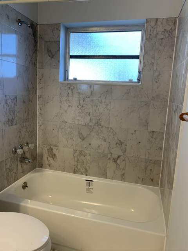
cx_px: 94
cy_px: 126
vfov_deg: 67.3
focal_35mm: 26
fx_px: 188
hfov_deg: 53.1
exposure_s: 1/120
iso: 80
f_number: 1.8
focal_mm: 4.25
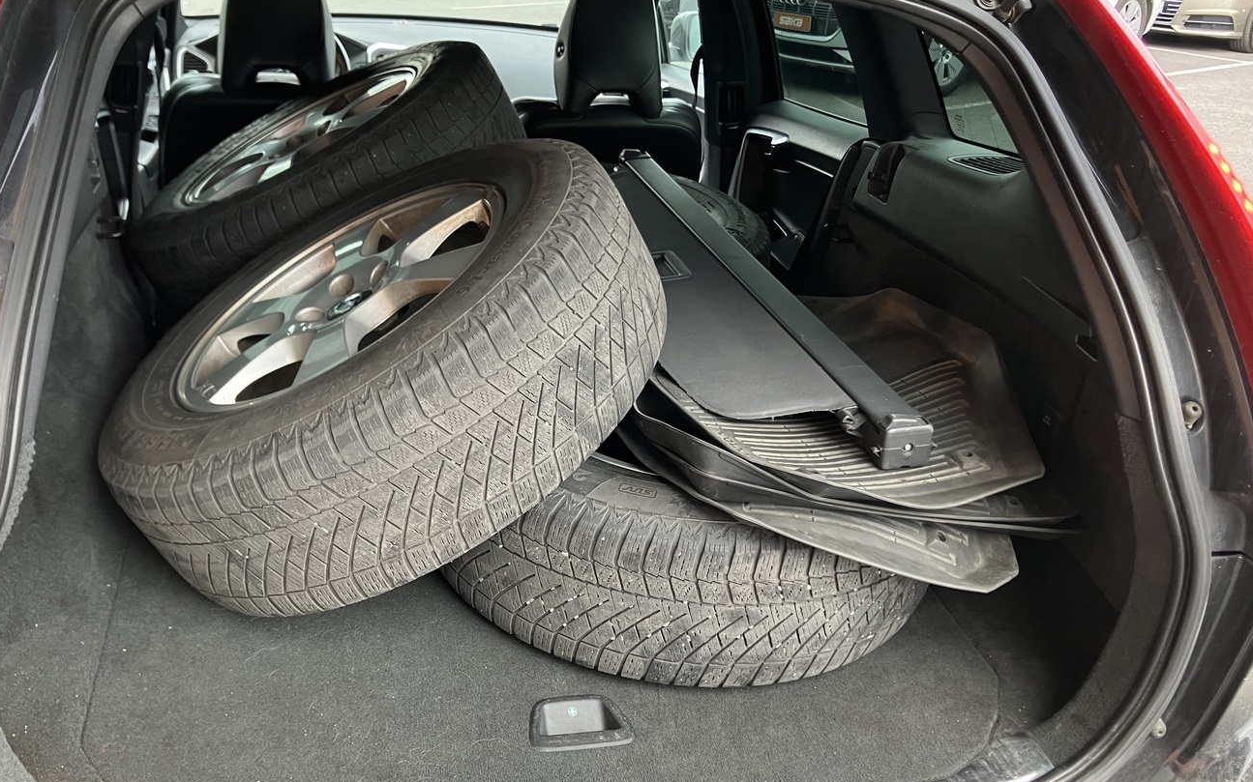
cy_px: 427
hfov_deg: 58.0
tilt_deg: -25.4
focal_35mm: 33
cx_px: 564
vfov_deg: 38.3
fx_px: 1127
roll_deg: -3.4
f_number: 1.8
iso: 100
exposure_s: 1/54
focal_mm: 3.99
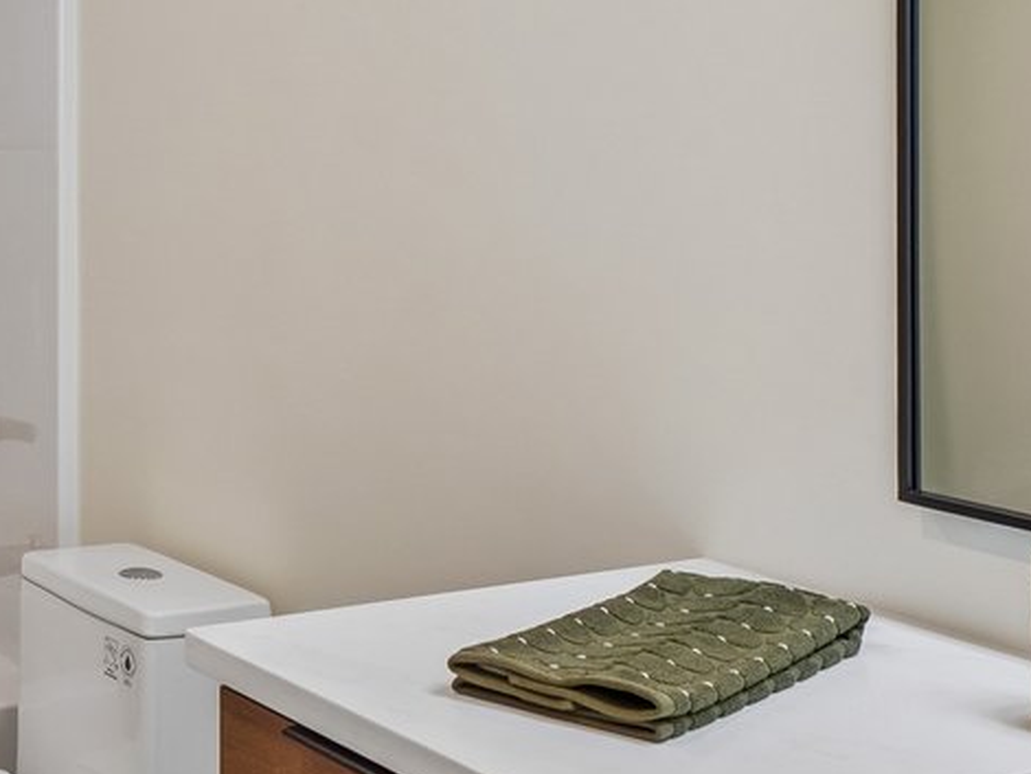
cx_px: 24
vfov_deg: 21.5
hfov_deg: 27.5
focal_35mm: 67
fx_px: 1997
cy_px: 106
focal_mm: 16
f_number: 8
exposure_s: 1/30
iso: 400
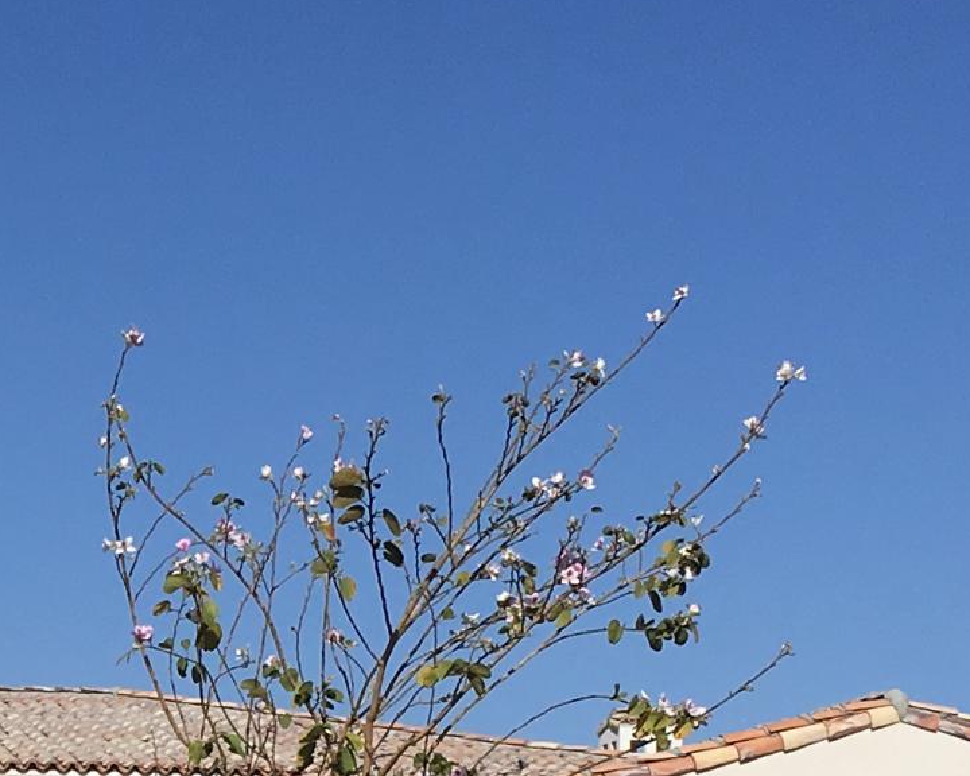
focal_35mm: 118
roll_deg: -1.1
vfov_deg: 12.8
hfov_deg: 15.8
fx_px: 3388
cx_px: -97
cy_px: 870
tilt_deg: +5.8
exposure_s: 1/4274
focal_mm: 4.15
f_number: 2.2
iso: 25
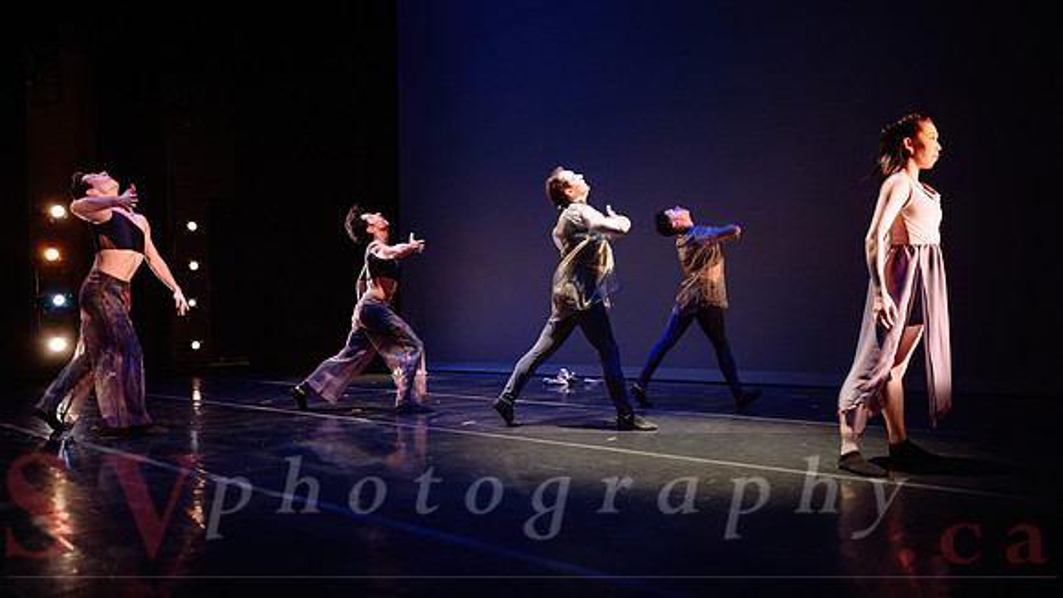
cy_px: 354
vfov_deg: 45.5
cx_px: 532
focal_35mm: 25
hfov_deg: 73.8
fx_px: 708
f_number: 1.4
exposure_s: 1/400
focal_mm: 24
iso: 1000
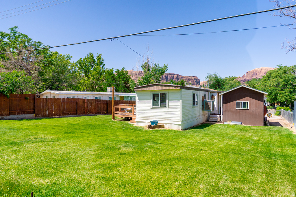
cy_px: 98
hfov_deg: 77.3
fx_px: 185
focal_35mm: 22
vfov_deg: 56.2
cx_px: 148
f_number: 4
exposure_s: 1/8000
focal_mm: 22.5
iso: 200
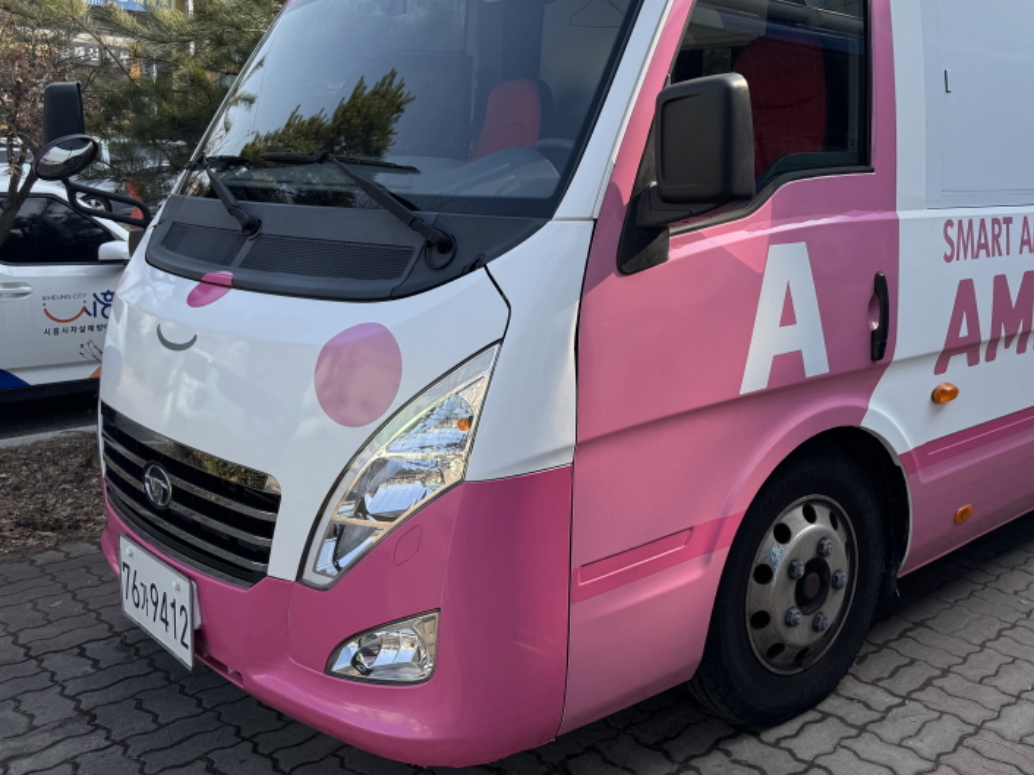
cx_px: 731
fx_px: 1015
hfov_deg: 52.4
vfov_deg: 41.2
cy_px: 258
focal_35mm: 34
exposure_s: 1/2105
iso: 80
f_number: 1.78
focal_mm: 6.76
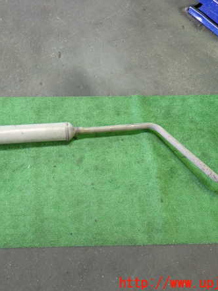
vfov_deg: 53.9
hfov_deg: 41.2
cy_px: 143
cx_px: 70
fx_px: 285
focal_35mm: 34
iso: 250
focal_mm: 4.5
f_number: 2
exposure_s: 1/30
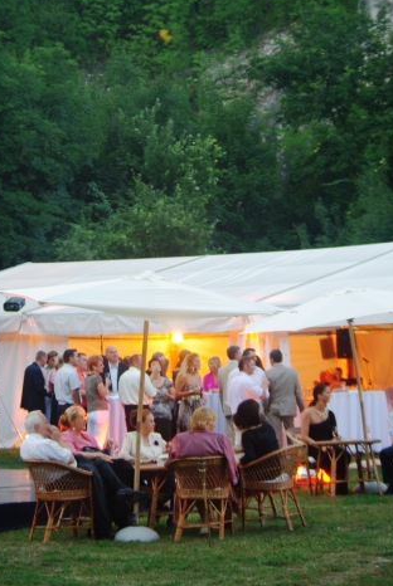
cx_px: 173
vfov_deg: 19.7
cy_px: 185
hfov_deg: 13.3
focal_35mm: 103
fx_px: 1682
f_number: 4
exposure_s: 1/8
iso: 400
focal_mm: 50
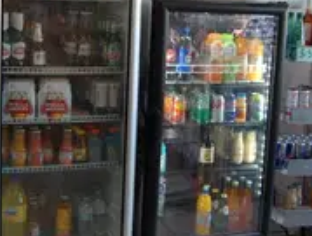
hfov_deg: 31.5
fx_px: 552
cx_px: 120
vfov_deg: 23.8
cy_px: 51
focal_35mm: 61
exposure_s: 1/40
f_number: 3.5
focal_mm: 19
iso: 200
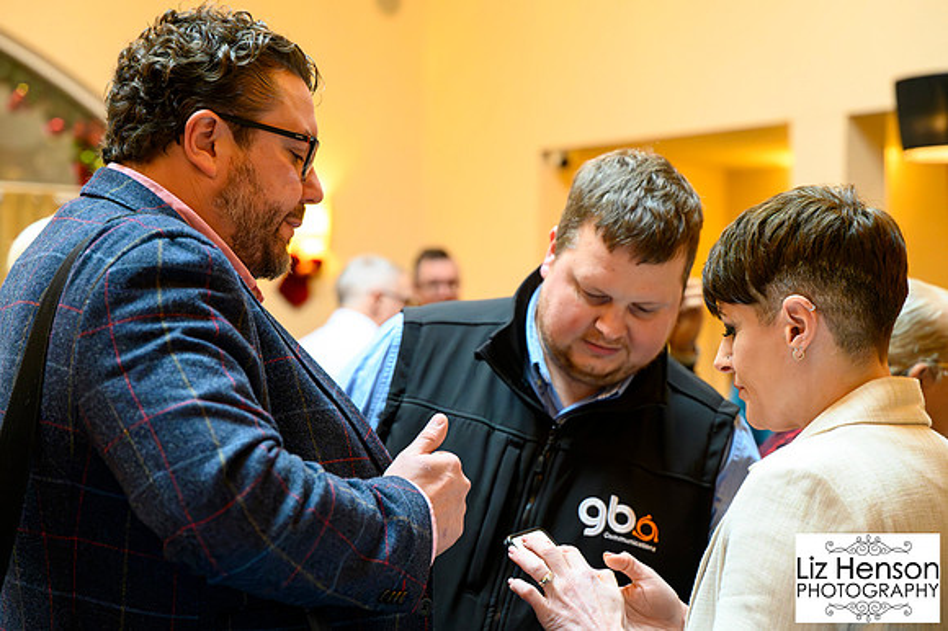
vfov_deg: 19.4
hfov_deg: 28.9
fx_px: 1842
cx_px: 474
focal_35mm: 70
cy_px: 316
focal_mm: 70
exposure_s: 1/200
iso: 16000
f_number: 4
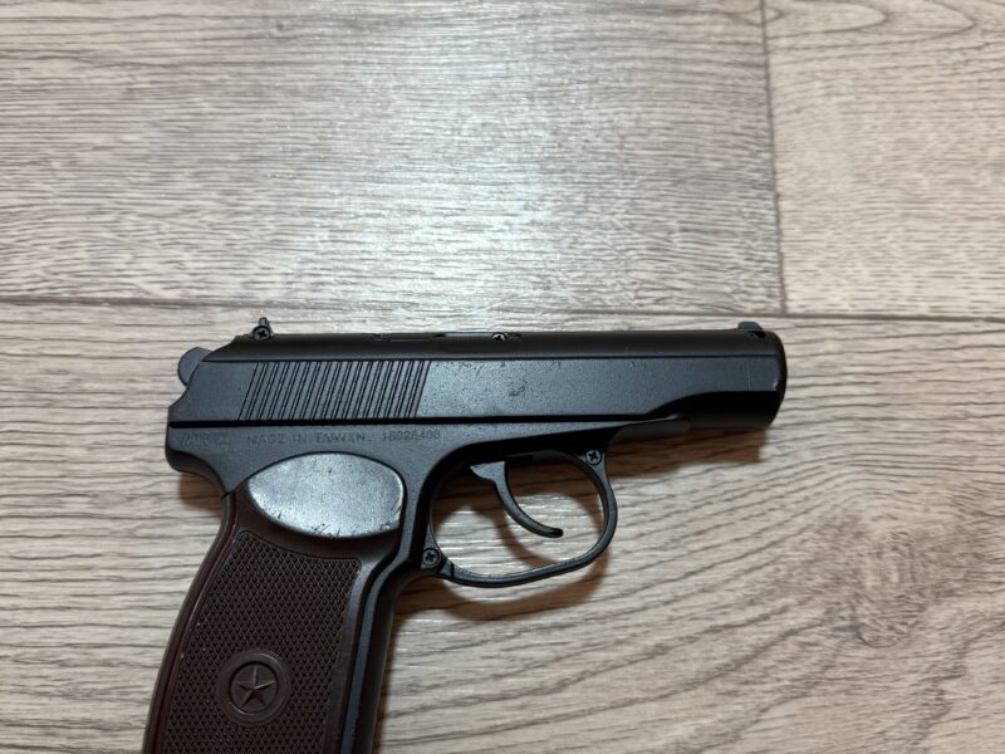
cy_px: 377
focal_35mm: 24
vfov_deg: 56.8
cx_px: 502
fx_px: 697
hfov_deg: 71.6
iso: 250
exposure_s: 1/60
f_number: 1.78
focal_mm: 6.76
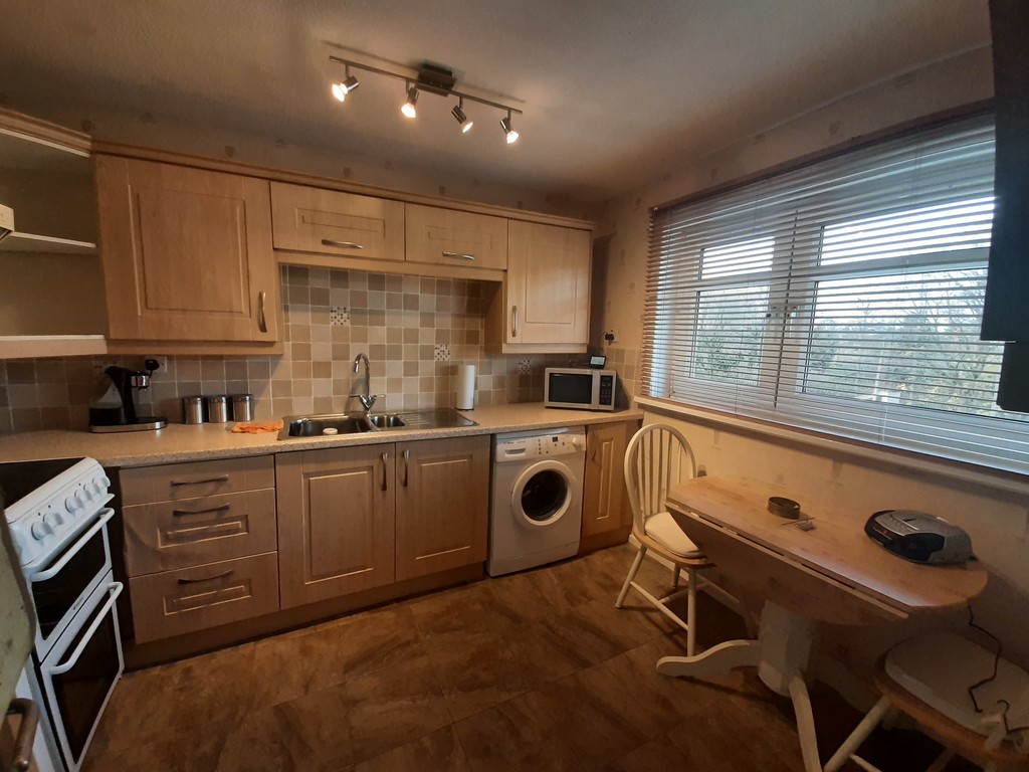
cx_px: 514
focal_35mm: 13
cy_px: 386
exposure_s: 1/50
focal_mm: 1.42
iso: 160
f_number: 2.2
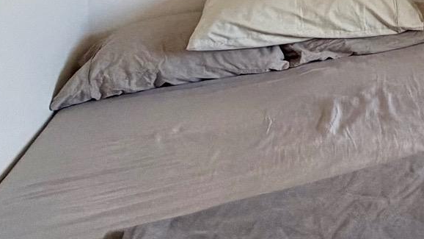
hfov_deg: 27.1
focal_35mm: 54
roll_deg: +0.5
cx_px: 635
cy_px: -149
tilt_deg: -3.4
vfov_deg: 18.8
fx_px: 607
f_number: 2.2
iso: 320
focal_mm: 2.22
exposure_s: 1/60
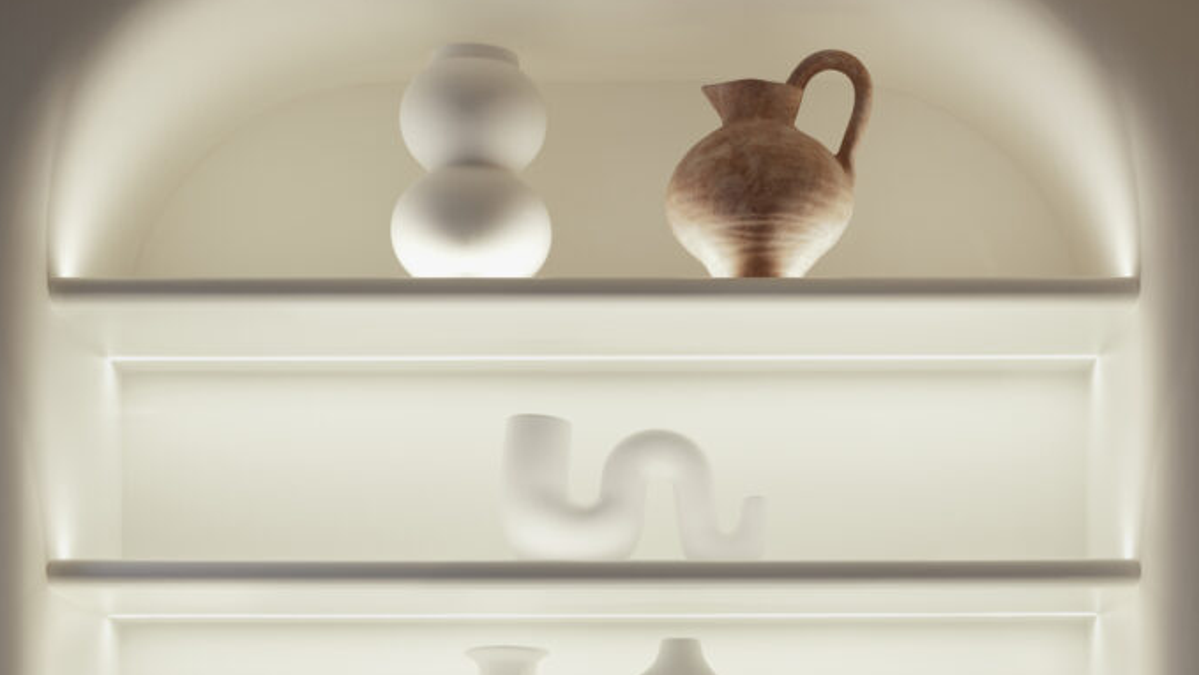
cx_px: 599
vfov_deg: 14.9
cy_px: 753
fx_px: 2512
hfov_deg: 26.8
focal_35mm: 79
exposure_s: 1/125
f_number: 2.8
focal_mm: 50
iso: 125
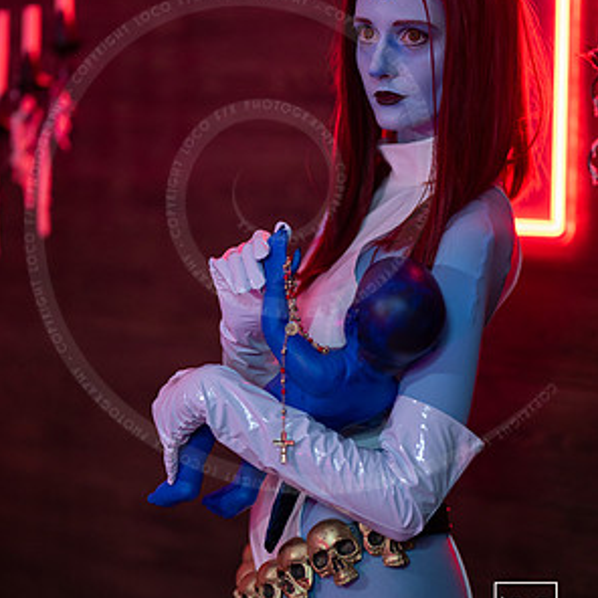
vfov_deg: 15.8
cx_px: 297
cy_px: 232
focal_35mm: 110
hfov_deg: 15.8
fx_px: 2150
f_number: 1.2
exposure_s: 1/250
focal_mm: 85
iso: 1000
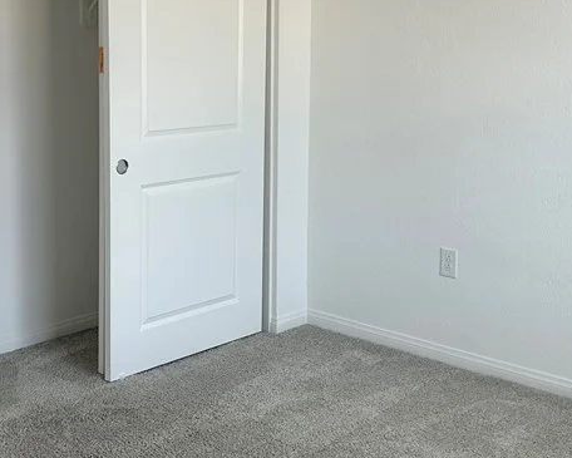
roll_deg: +0.2
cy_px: 157
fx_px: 965
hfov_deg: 33.0
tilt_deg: -9.4
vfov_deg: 26.6
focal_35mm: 57
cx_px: 260
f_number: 1.5
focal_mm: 5.7
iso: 64
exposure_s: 1/120
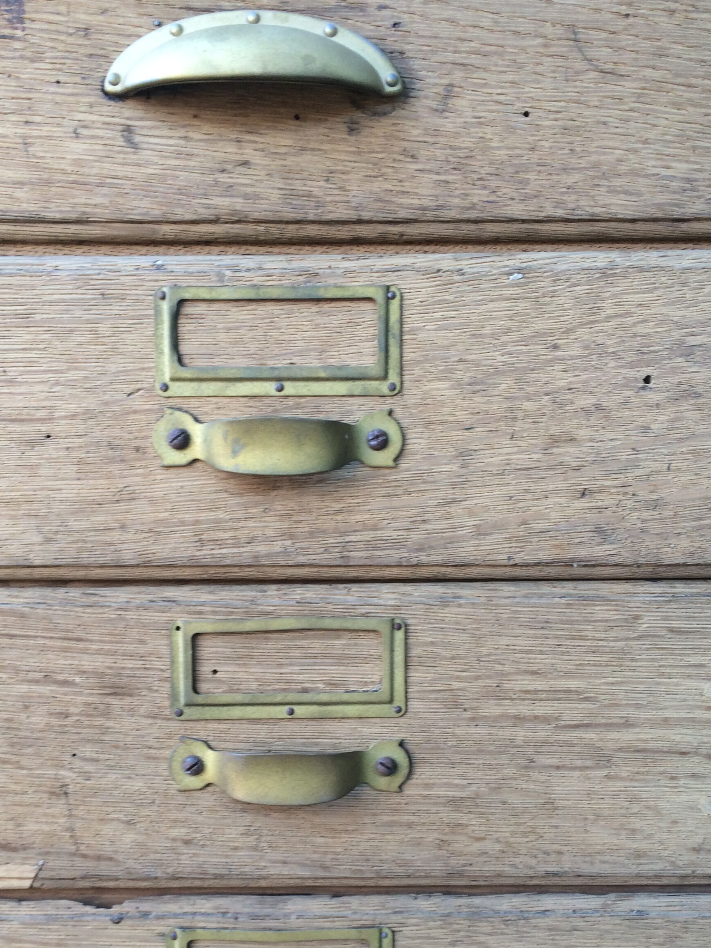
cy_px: 665
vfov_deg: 44.8
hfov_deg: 35.1
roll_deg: +1.0
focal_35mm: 41
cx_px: 328
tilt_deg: -9.7
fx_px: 1123
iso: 50
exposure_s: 1/50
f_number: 2.2
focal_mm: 4.15
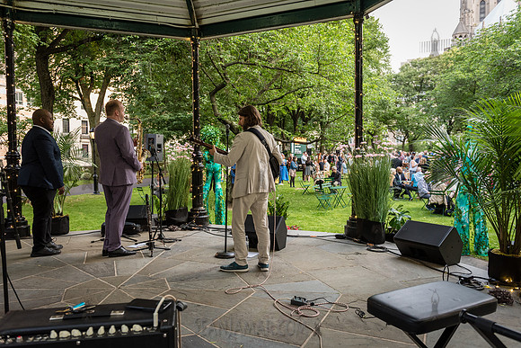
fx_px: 412
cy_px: 174
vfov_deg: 45.8
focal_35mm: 28
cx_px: 260
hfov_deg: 64.6
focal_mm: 28
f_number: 3.5
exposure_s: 1/250
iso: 1000
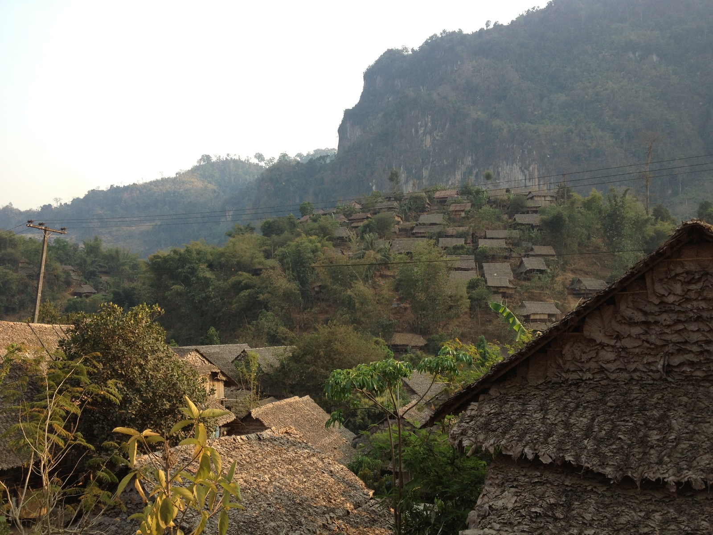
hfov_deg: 52.6
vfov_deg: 40.7
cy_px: 268
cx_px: 356
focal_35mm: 35
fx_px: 721
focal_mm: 4.28
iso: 50
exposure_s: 1/325
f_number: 2.4
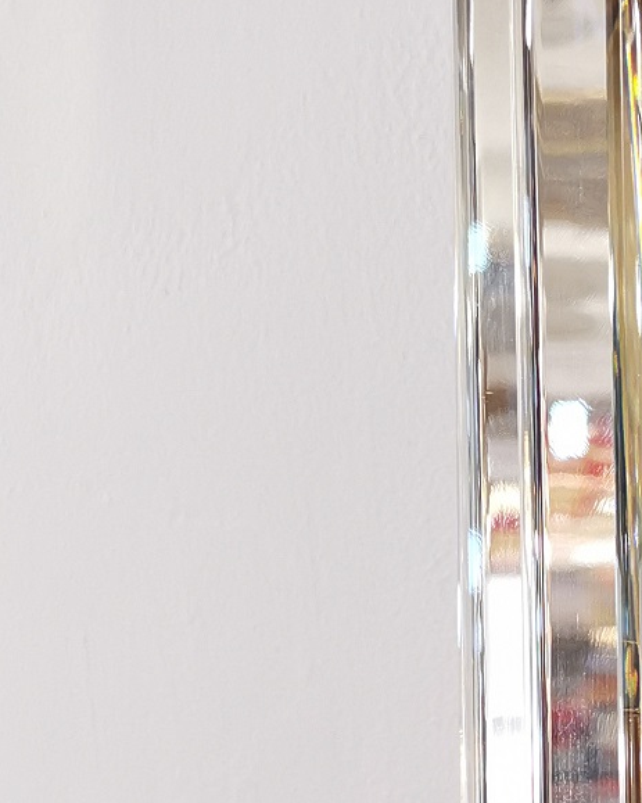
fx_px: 2162
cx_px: 994
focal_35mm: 91
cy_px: 729
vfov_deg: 20.6
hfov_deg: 15.4
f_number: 1.8
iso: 125
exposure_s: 1/100
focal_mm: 4.75
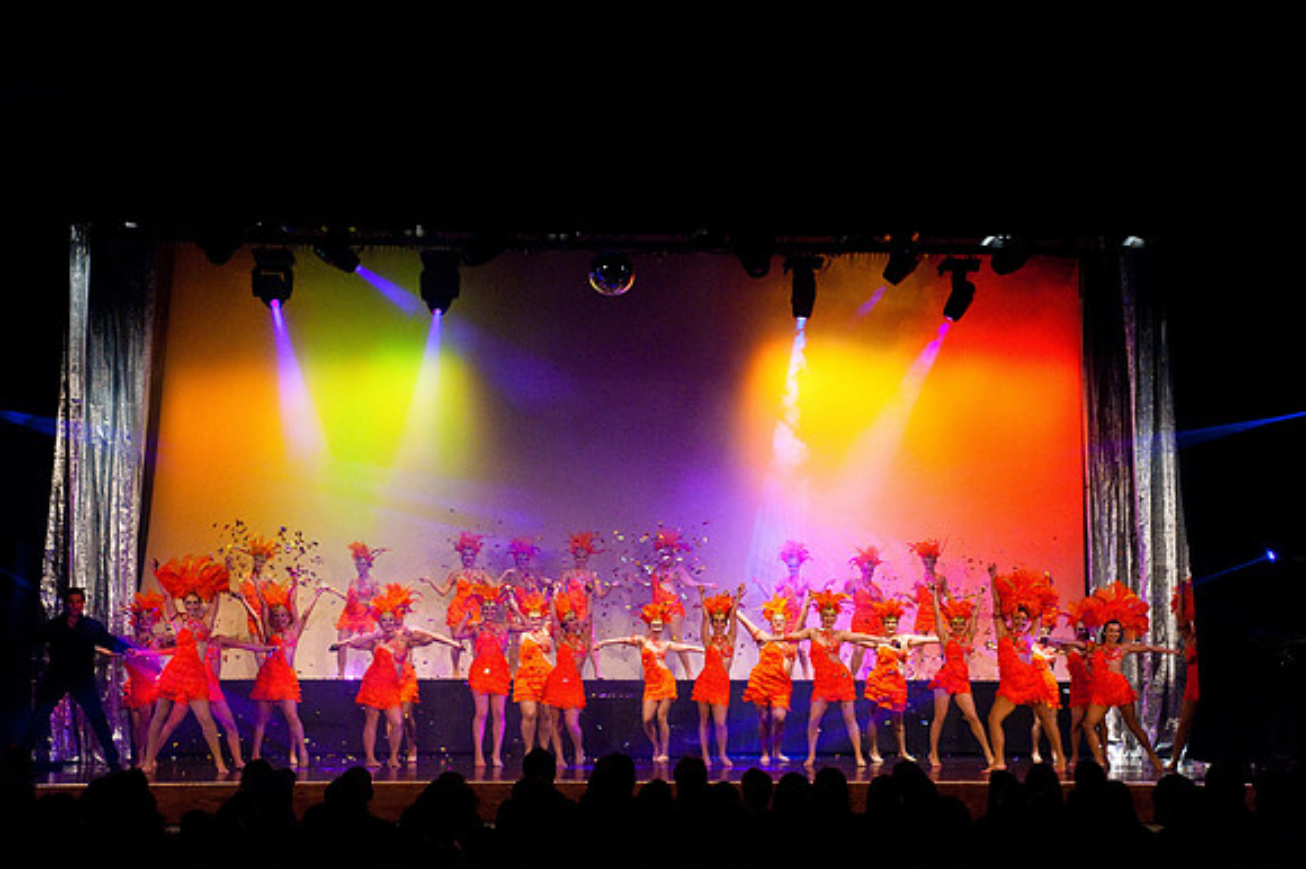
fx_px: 2030
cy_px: 434
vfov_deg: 24.2
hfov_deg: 35.7
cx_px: 653
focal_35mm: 56
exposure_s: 1/200
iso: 3200
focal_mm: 56
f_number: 5.6
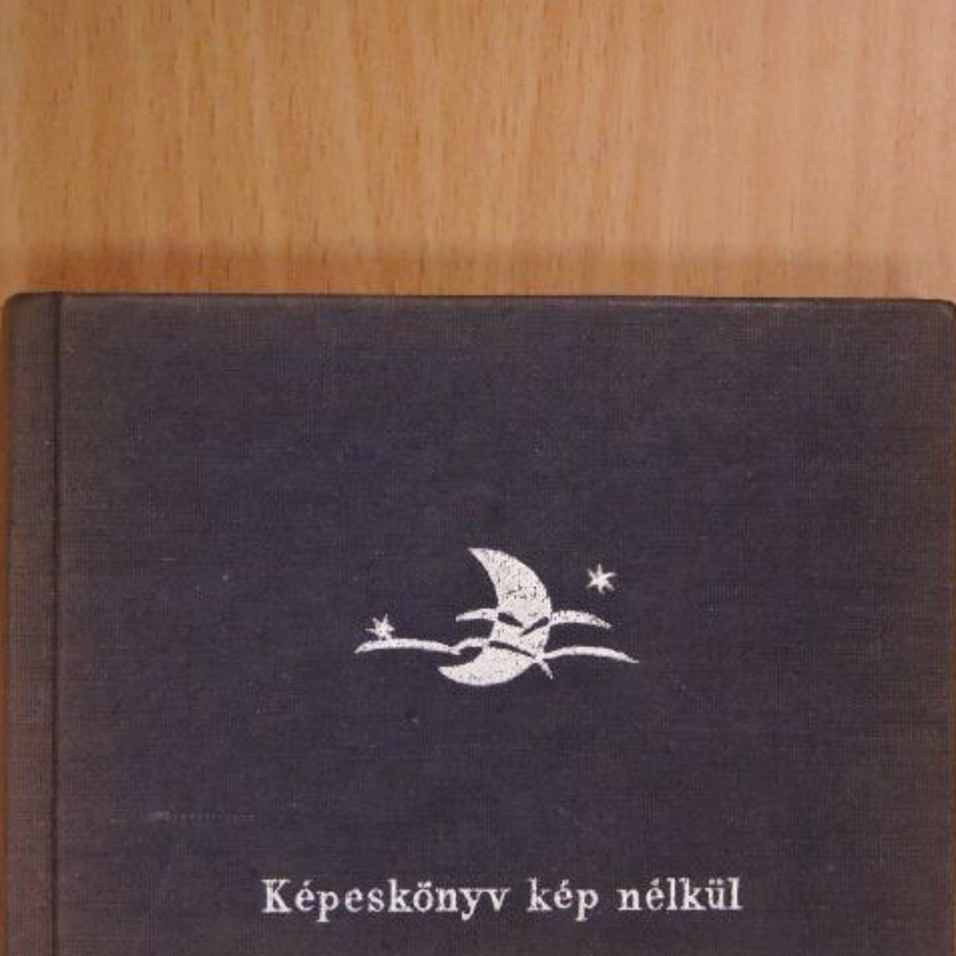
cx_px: 480
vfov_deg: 15.4
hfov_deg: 15.4
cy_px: 488
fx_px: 3531
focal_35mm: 113
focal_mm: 17
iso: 1600
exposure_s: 1/100
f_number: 4.8
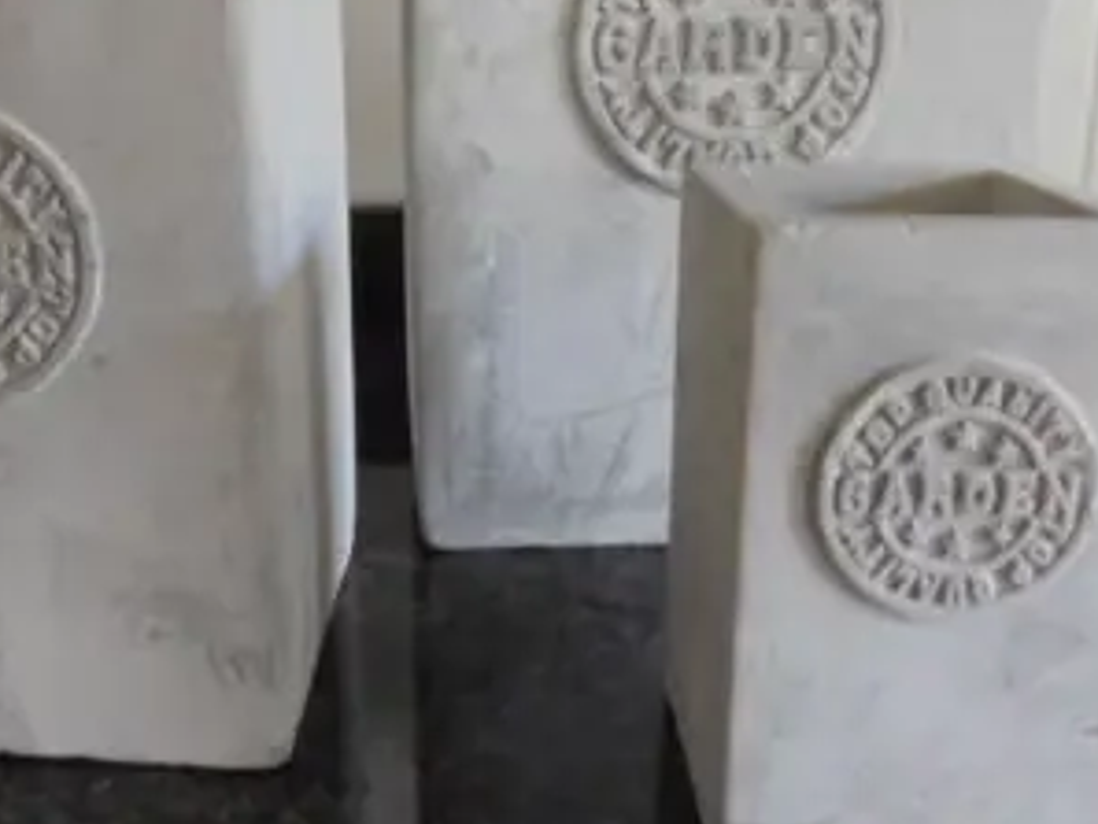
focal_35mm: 42
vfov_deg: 34.2
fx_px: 1333
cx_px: 440
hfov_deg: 44.5
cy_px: 318
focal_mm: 4.6
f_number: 3.5
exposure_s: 1/8
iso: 400
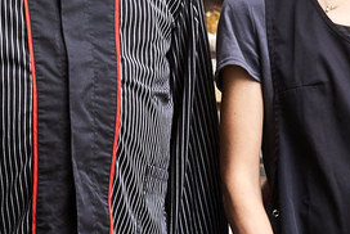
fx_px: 3990
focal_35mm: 410
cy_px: -176
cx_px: 538
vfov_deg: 3.3
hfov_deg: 5.0
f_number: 7.1
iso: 320
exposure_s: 1/200
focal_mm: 62
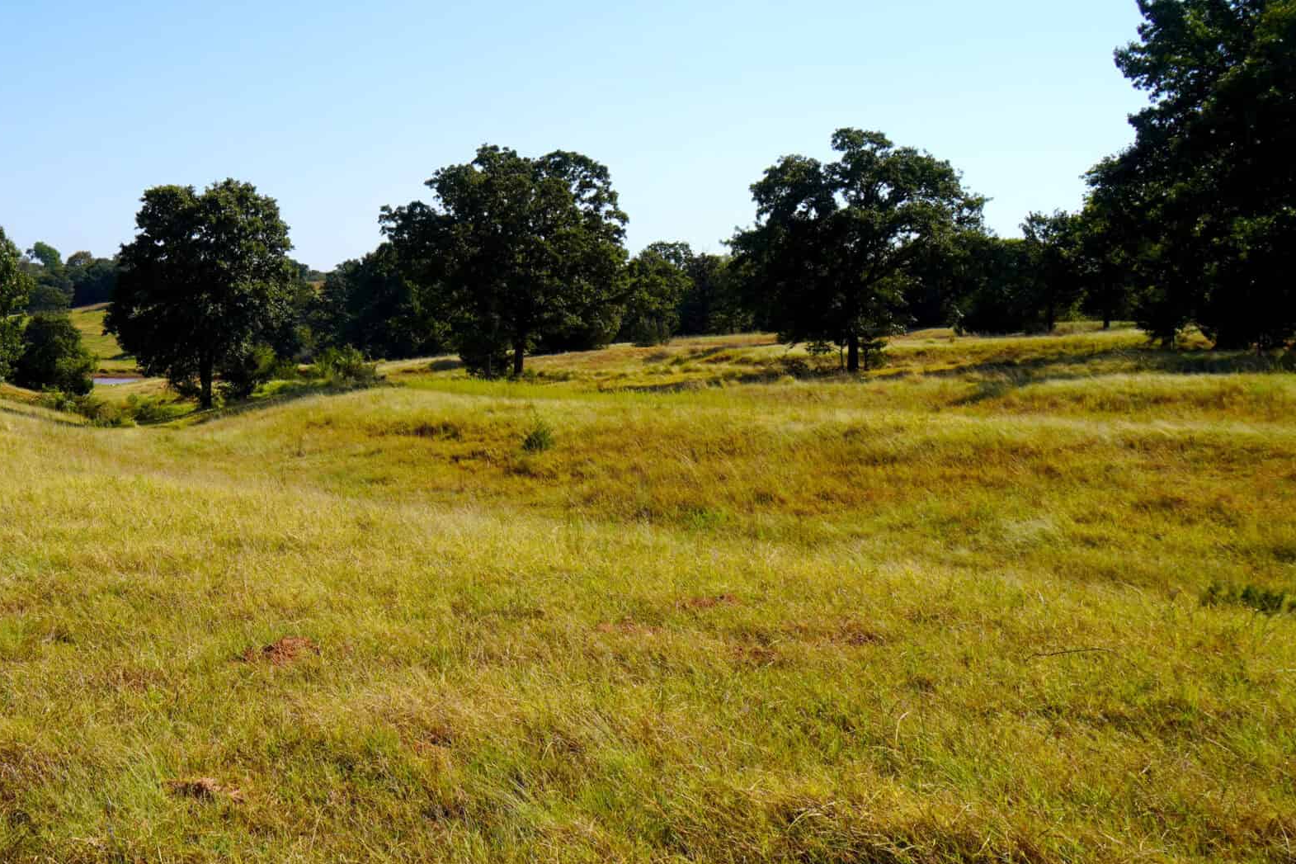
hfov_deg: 43.2
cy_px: 439
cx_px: 332
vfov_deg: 30.5
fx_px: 1584
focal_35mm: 44
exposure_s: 1/200
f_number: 10
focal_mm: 18
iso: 100
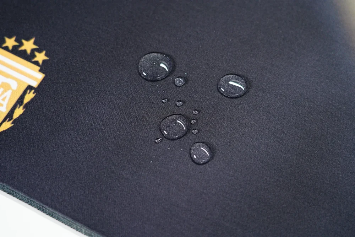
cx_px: 178
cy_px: 118
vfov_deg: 25.1
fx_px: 533
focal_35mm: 54
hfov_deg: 36.9
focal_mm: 54
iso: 1250
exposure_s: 1/40
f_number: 4
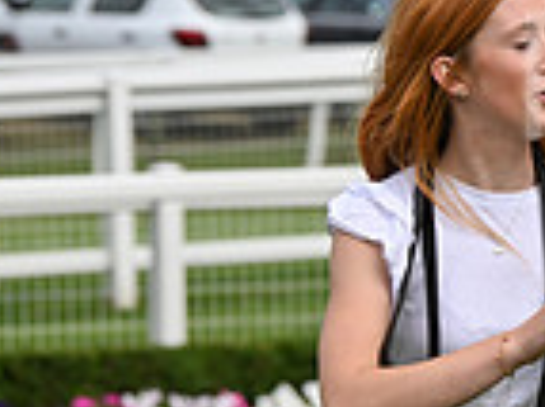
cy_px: -101
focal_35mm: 476
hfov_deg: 4.1
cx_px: 1018
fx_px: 7488
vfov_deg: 3.1
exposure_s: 1/3200
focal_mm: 122
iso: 500
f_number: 5
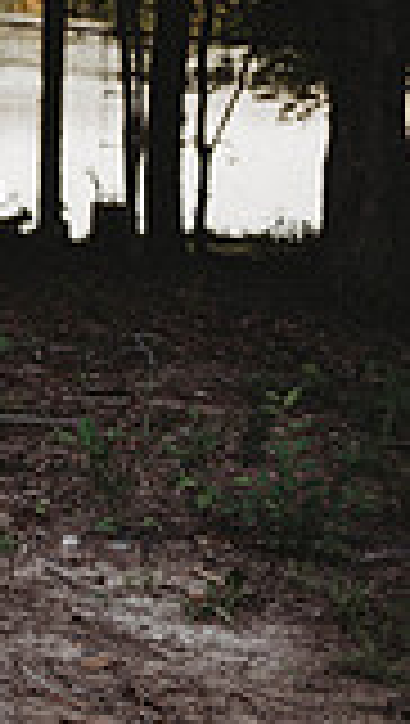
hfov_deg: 8.4
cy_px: 173
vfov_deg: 18.2
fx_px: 2253
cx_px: -892
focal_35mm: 117
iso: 250
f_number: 2.8
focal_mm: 31
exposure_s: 1/125
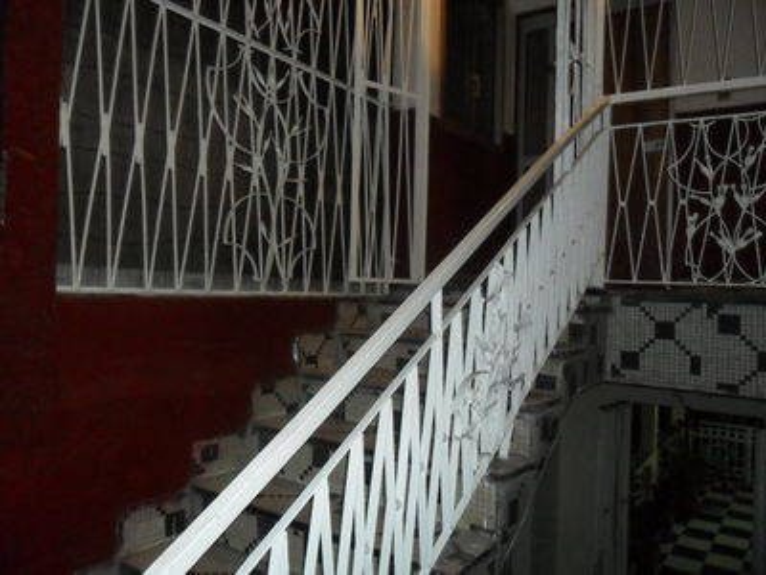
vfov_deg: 51.4
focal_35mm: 27
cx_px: 383
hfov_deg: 65.3
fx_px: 597
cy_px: 288
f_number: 3.5
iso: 400
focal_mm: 4.9
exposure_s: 1/45
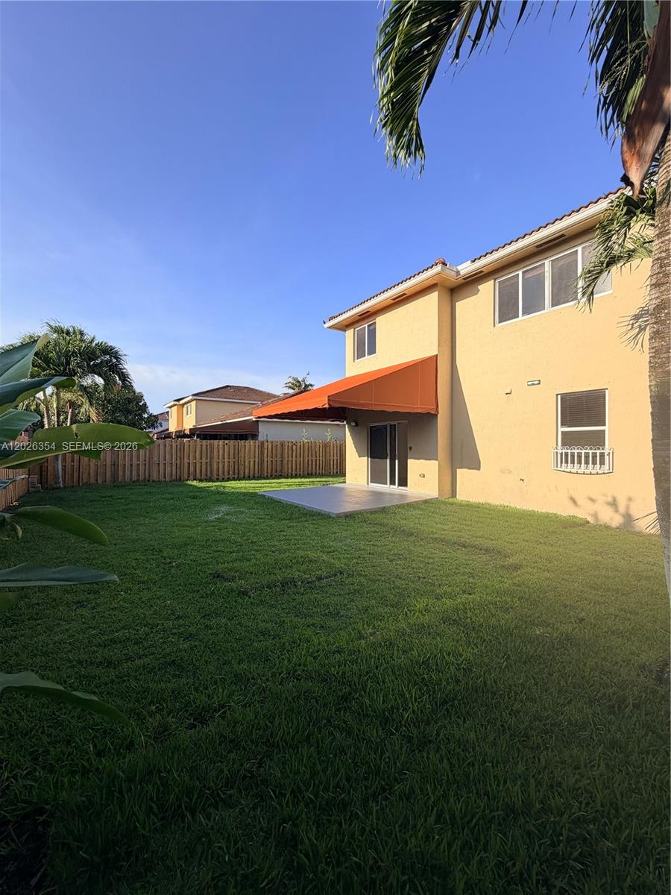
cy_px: 448
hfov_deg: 85.7
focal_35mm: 14
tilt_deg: +0.8
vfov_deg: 102.1
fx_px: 362
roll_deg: -0.2
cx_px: 336
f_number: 2.2
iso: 32
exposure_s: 1/770
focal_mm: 2.22
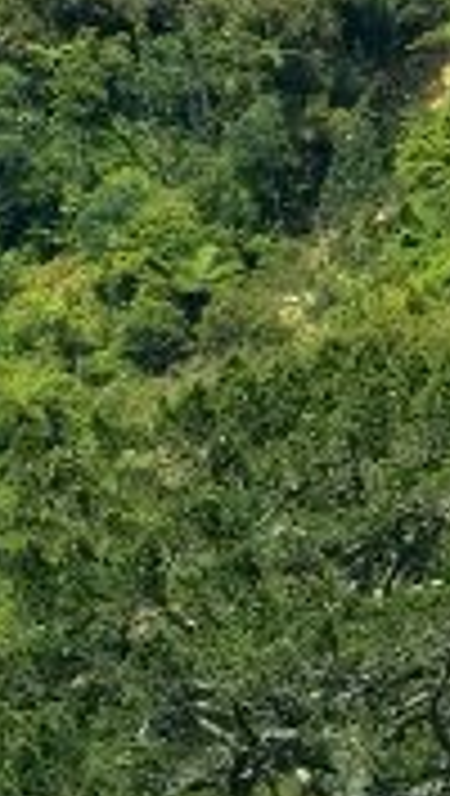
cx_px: -760
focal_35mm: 1335
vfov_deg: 1.6
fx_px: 28216
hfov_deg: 0.9
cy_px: 83
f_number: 16
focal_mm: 125
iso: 100
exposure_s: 1/20
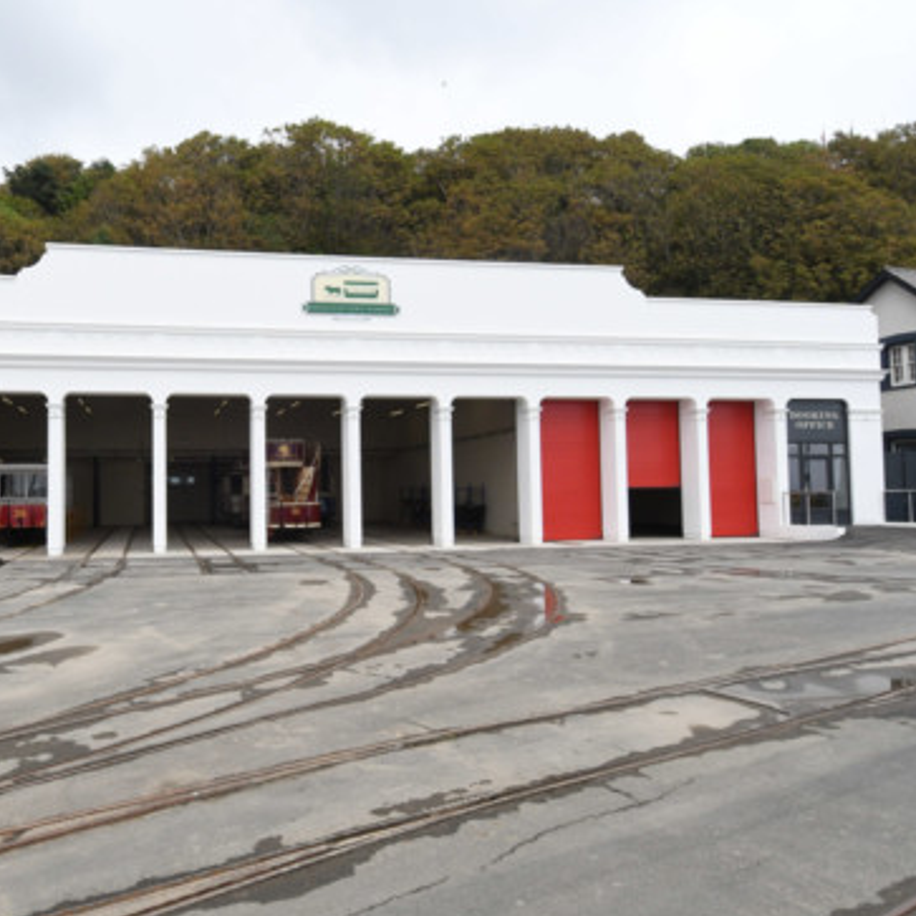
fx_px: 719
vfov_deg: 65.0
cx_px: 267
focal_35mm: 24
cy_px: 457
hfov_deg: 62.5
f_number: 10
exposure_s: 1/800
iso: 800
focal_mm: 12
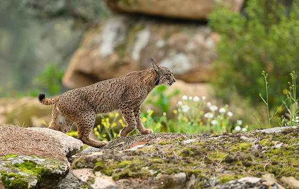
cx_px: 145
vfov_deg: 3.2
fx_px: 3413
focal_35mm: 418
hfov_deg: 5.0
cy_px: 103
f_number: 4
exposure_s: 1/1000
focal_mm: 400
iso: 1400
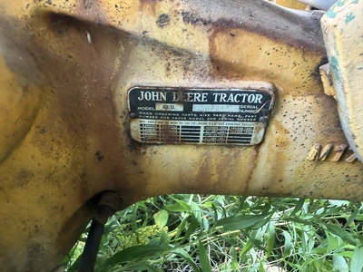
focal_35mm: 24
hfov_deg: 71.6
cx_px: 182
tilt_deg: -35.9
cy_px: 136
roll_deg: +1.1
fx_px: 252
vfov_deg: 56.8
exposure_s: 1/70
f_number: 2.2
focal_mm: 2.22
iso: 320
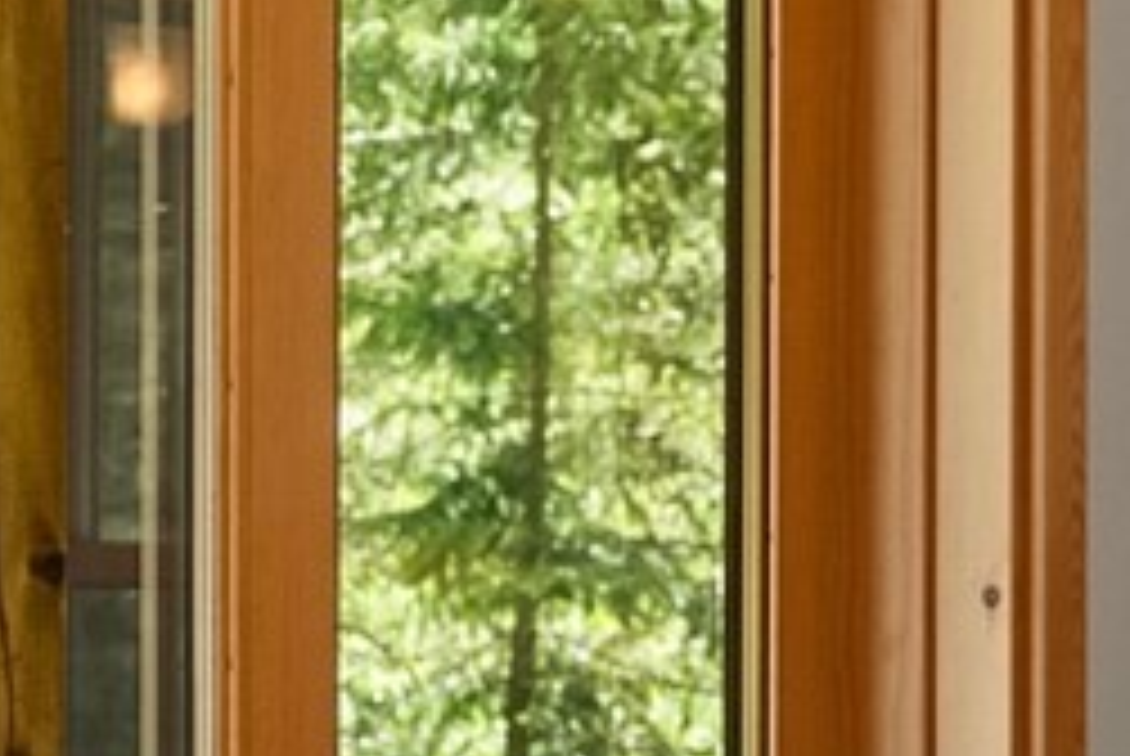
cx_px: 2974
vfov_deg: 8.5
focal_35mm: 162
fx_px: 5091
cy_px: 410
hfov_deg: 10.4
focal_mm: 24
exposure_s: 1/15
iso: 400
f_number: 3.2
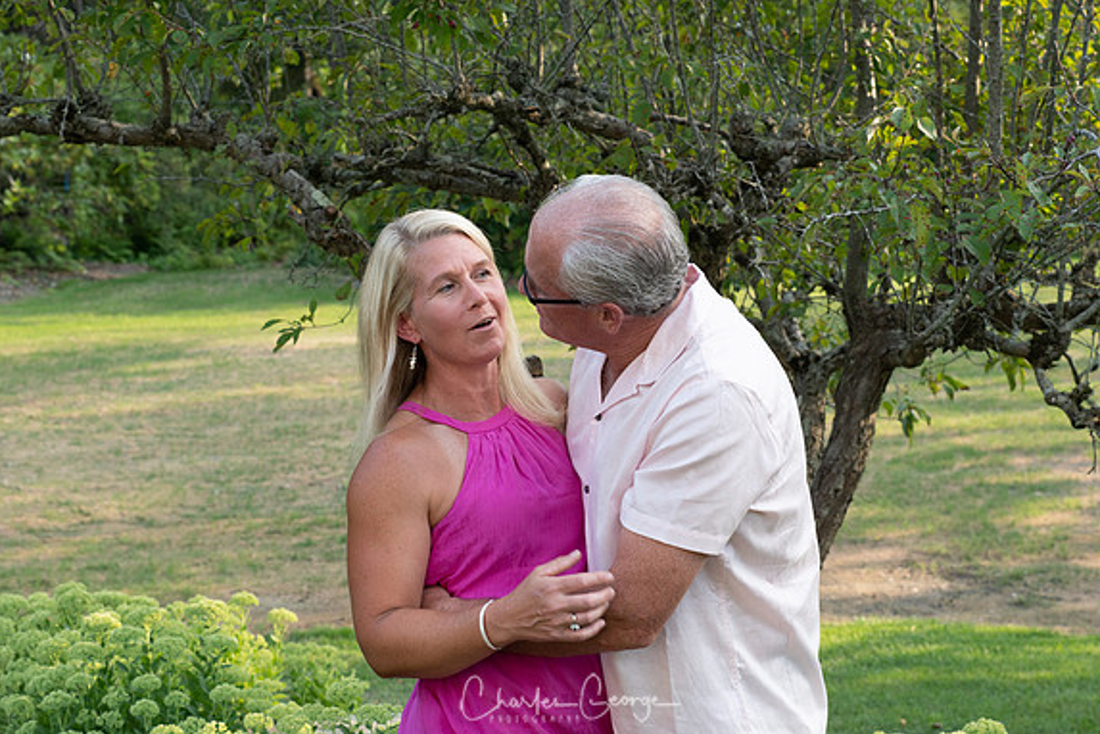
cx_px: 551
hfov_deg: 26.7
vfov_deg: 17.9
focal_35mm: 76
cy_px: 368
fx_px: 2322
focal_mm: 50
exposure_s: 1/125
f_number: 5.6
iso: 400
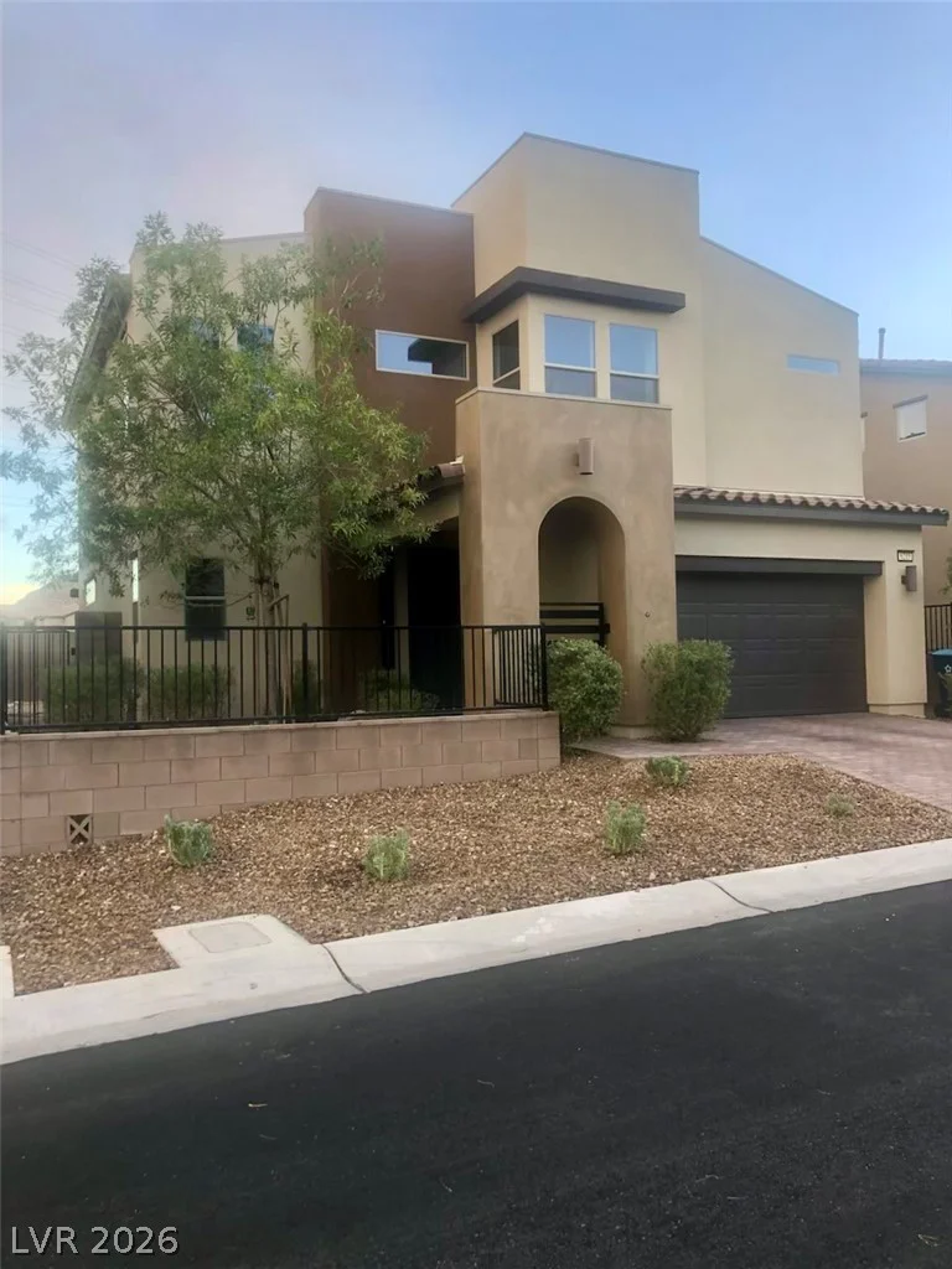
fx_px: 1027
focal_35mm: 28
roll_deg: +1.6
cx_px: 476
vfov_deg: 63.4
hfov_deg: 49.7
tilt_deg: +3.0
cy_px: 634
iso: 40
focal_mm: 3.99
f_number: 1.8
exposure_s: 1/120
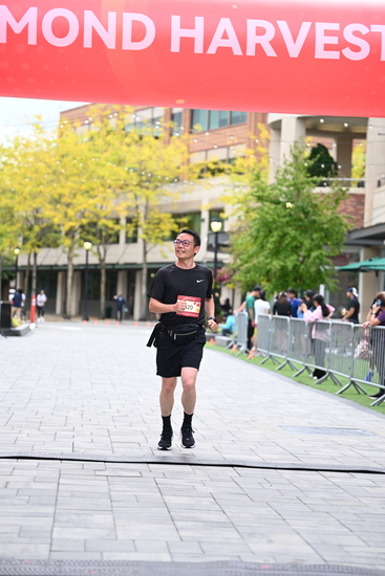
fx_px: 1347
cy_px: 288
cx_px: 192
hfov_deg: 16.3
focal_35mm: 84
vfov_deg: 24.2
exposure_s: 1/2000
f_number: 2.8
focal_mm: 84
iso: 640
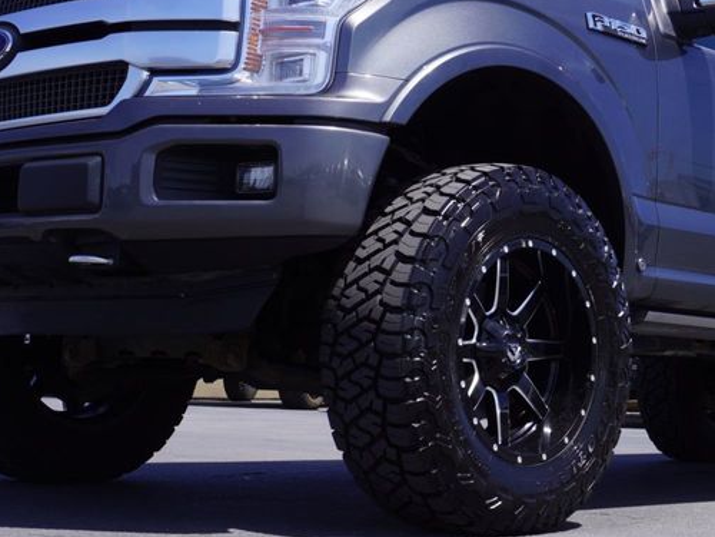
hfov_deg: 29.6
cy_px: 205
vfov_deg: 22.5
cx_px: 490
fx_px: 1343
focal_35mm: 65
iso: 100
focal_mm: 22
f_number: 9
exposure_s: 1/125
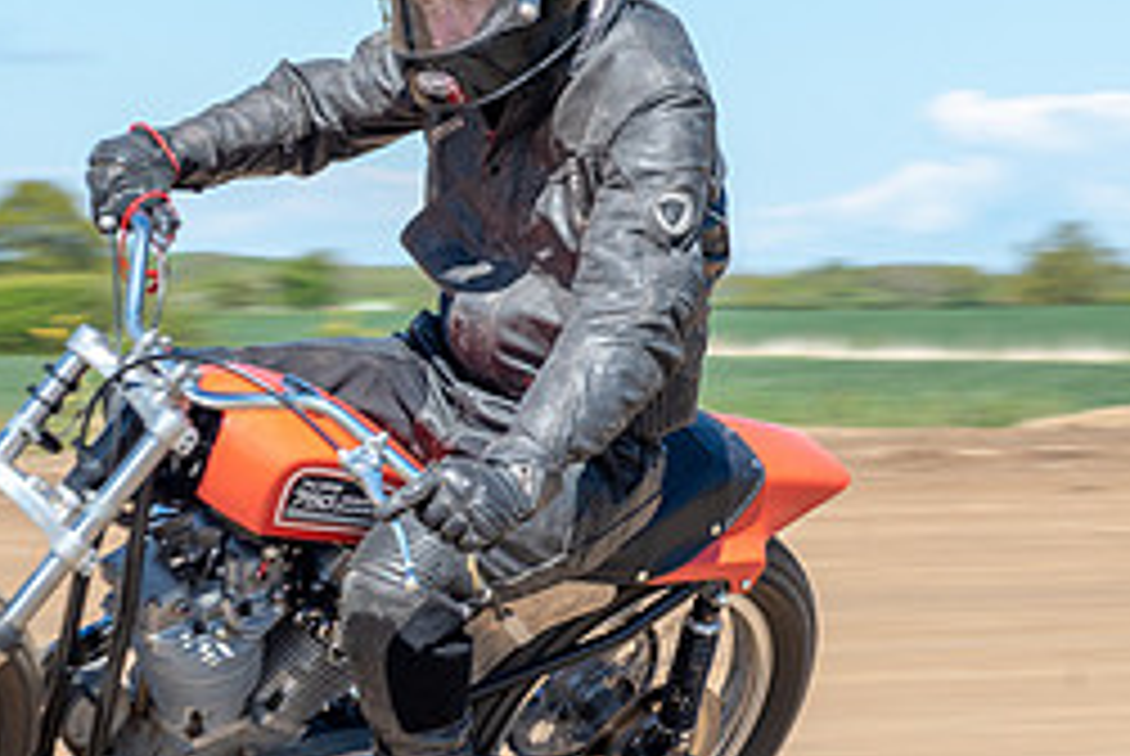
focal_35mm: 187
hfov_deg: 10.9
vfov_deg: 7.4
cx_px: 204
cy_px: 493
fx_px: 5876
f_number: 8
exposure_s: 1/160
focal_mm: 70
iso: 100
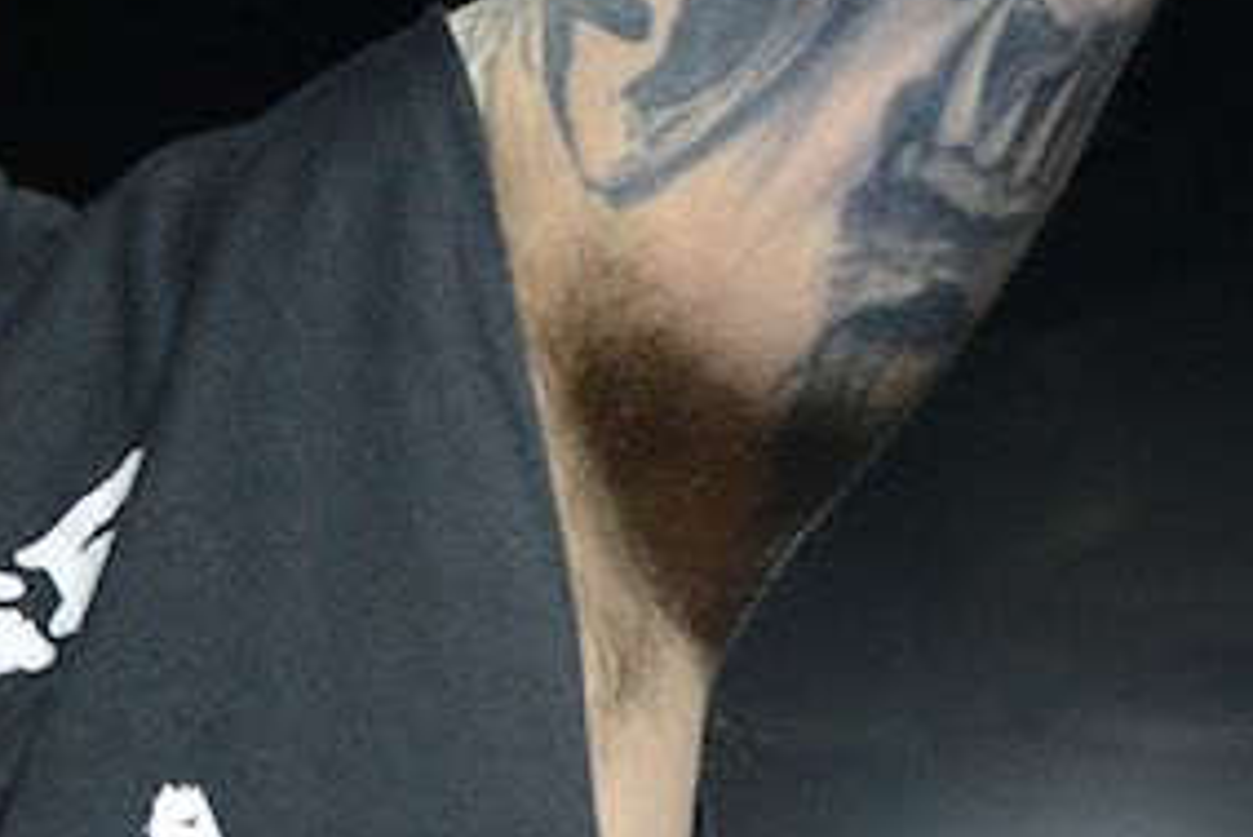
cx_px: -336
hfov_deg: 11.1
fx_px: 6303
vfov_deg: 7.6
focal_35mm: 181
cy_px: 122
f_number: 4
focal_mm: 40
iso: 3200
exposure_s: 1/500
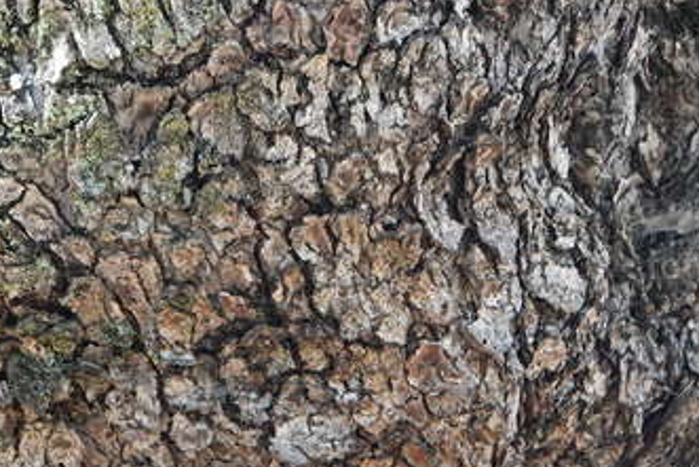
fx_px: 12451
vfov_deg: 2.1
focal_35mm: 641
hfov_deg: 3.2
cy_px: -14
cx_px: 239
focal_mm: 75.77
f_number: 4
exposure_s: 1/160
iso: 800
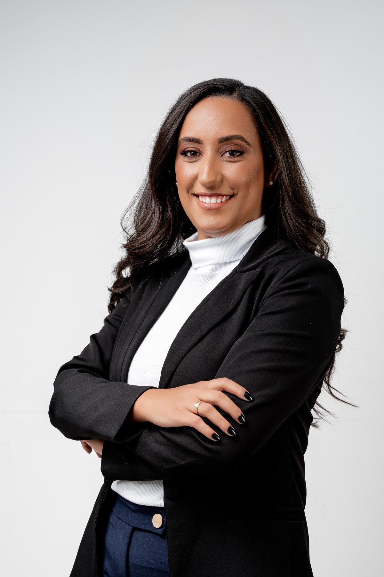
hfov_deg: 23.0
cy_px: 288
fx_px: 945
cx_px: 192
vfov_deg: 34.0
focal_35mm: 59
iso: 125
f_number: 7.1
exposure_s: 1/125
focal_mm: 59
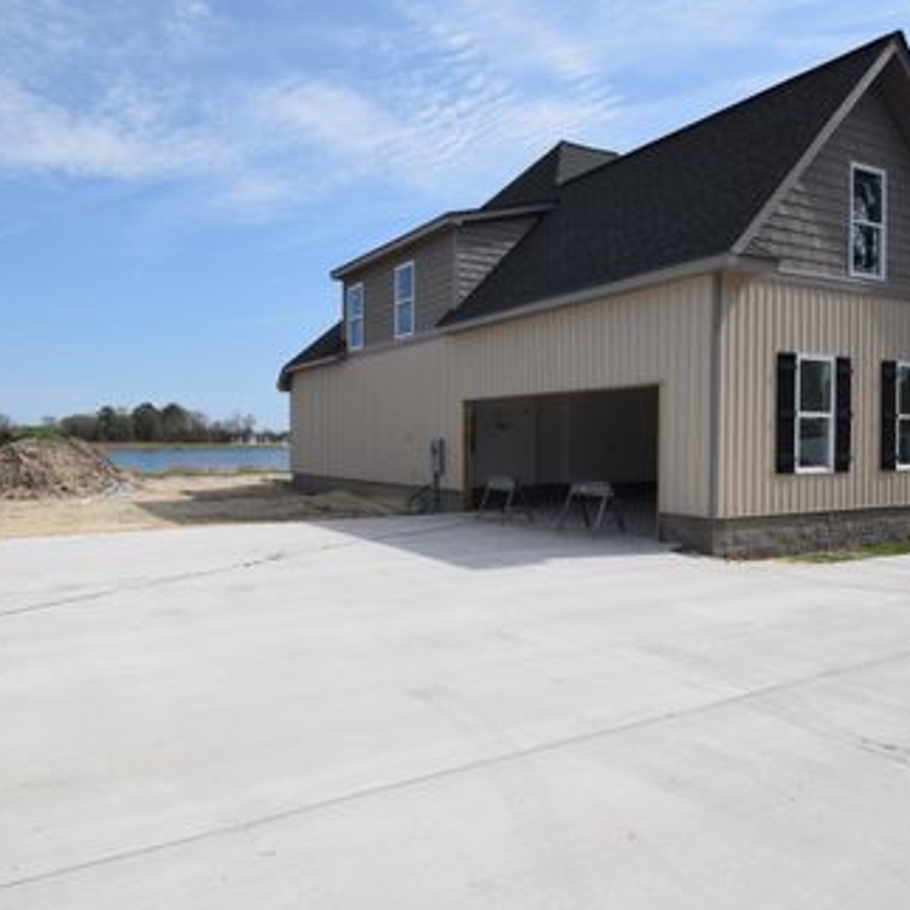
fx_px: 763
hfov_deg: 61.4
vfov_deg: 61.6
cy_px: 455
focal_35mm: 26
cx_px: 394
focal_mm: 13
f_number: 10
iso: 200
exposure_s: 1/400
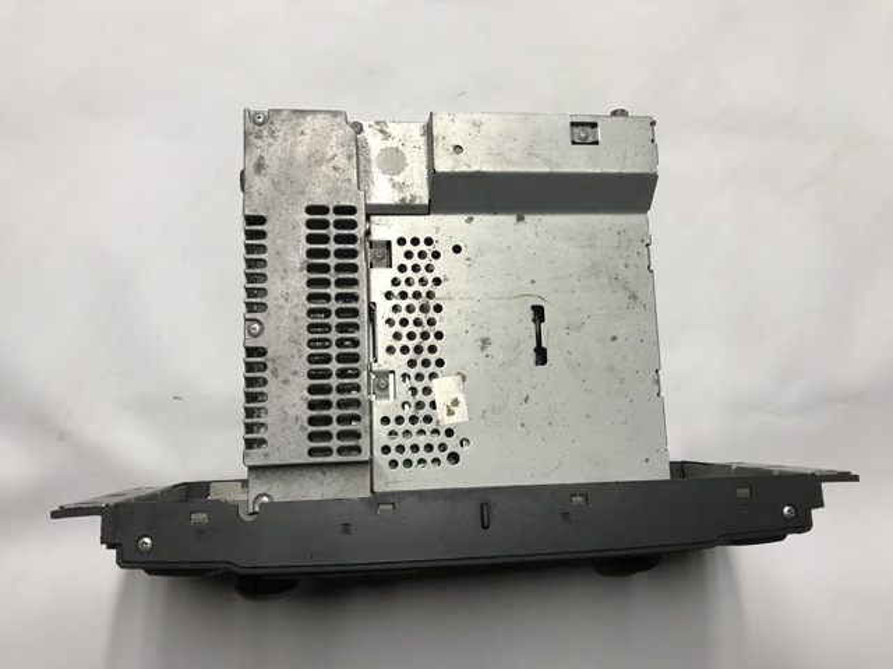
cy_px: 334
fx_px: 722
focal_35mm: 28
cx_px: 446
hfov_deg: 63.5
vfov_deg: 49.7
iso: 20
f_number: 1.8
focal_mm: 3.99
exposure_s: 1/33
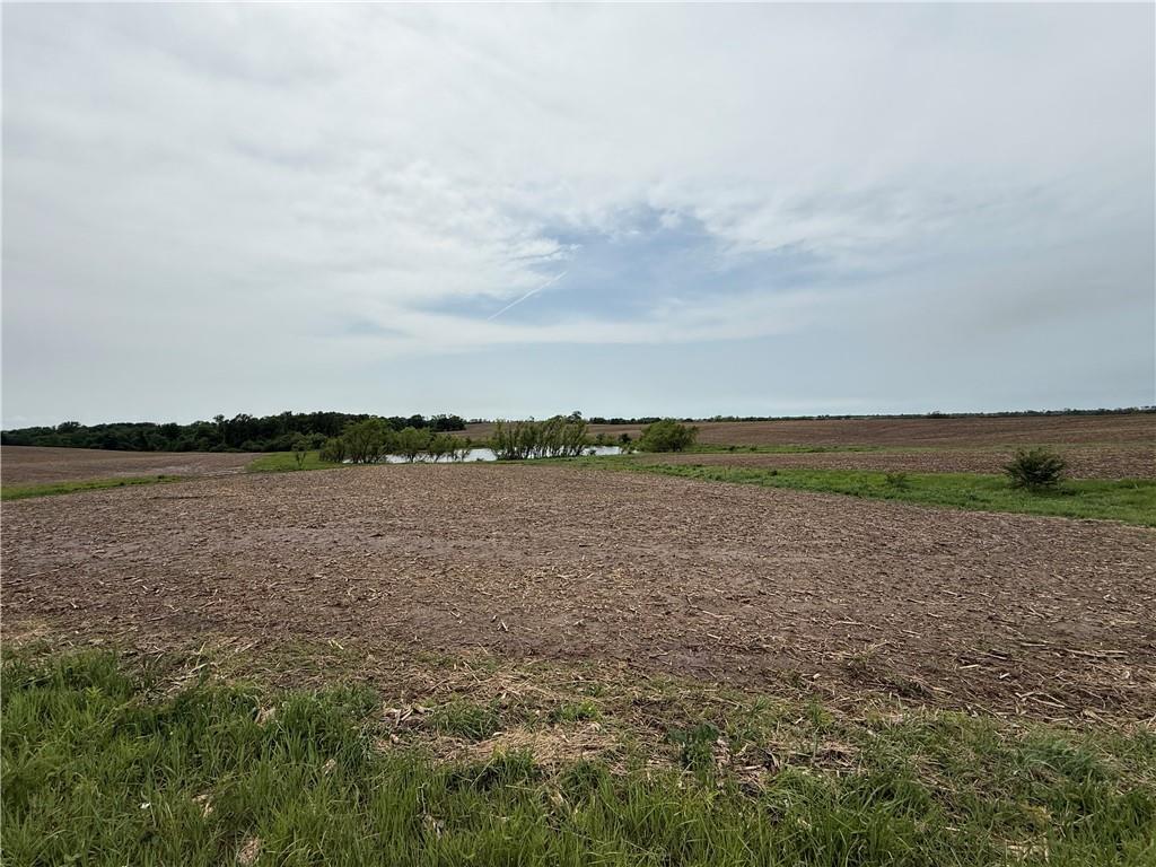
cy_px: 434
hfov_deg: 102.1
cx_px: 578
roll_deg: +0.8
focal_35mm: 14
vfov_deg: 85.7
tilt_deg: -0.5
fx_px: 468
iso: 50
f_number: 2.2
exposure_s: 1/3663
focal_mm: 2.22
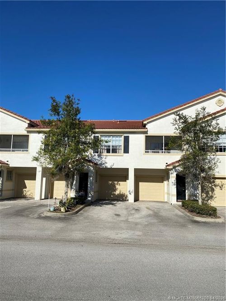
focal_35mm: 26
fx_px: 226
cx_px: 113
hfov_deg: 53.0
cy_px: 150
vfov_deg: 67.3
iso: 32
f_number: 1.8
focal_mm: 4.25
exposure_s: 1/5747
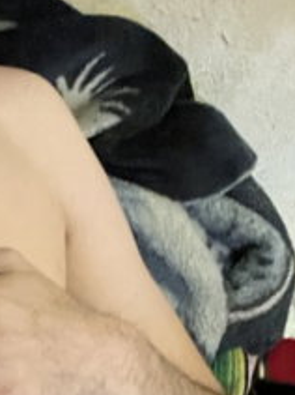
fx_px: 1081
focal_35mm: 95
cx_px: 67
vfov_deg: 19.2
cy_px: 501
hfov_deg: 15.5
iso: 800
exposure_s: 1/15
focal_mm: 2.71
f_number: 2.2
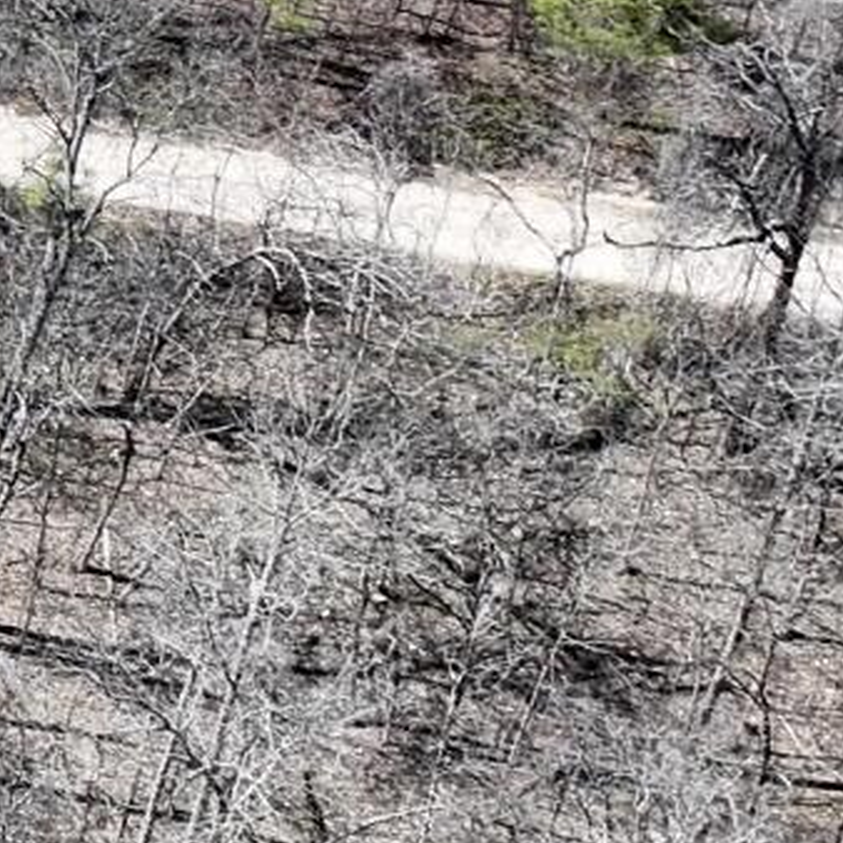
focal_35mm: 188
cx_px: -2469
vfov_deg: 9.0
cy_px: -572
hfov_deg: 7.1
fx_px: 5180
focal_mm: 12.29
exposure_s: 1/800
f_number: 2.8
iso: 100
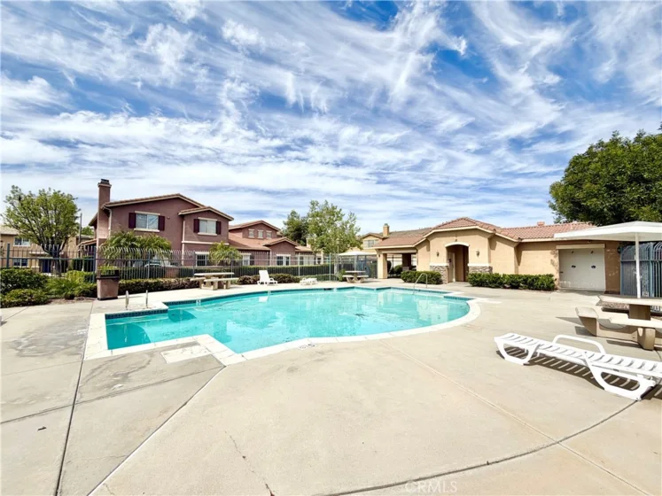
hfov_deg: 102.1
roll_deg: -0.2
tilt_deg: +3.4
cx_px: 331
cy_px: 248
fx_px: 268
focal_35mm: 14
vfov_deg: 85.7
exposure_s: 1/1613
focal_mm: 2.22
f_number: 2.2
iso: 20
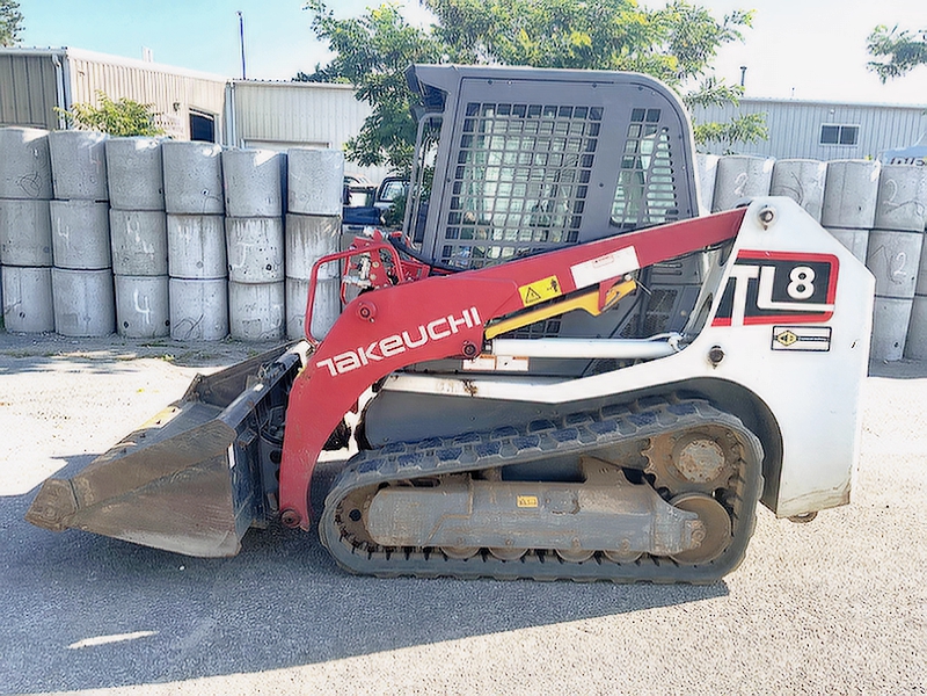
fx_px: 777
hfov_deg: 61.7
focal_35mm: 29
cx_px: 464
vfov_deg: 48.2
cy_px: 348
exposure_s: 1/545
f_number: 1.8
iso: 16
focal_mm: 3
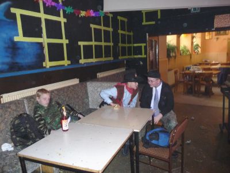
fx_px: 199
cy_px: 86
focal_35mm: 30
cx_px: 115
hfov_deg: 60.0
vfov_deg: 46.8
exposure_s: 1/8
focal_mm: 5
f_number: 3.4
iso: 400
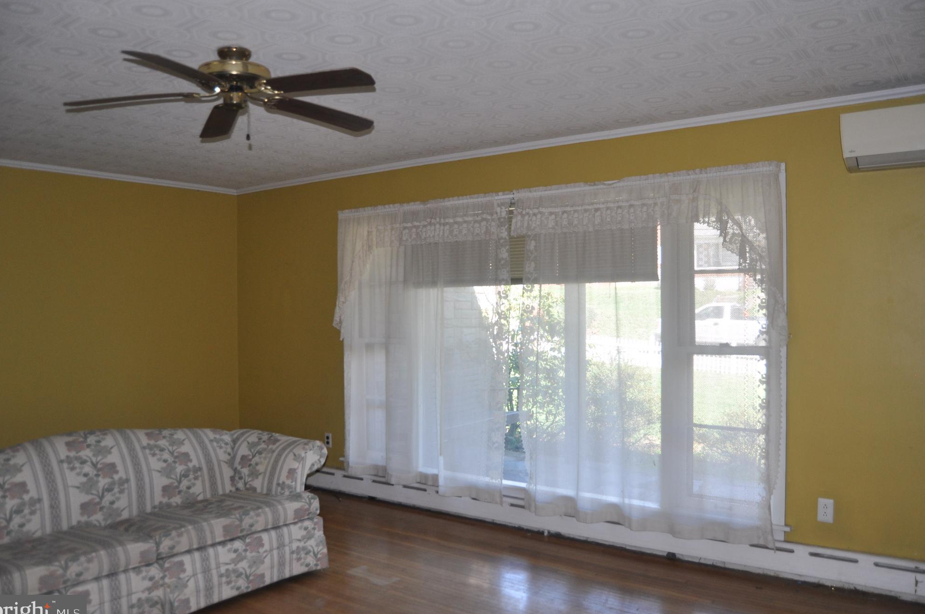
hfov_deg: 65.5
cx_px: 463
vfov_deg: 46.3
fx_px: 718
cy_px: 310
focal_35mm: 28
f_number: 3.5
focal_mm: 18
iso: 400
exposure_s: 1/125
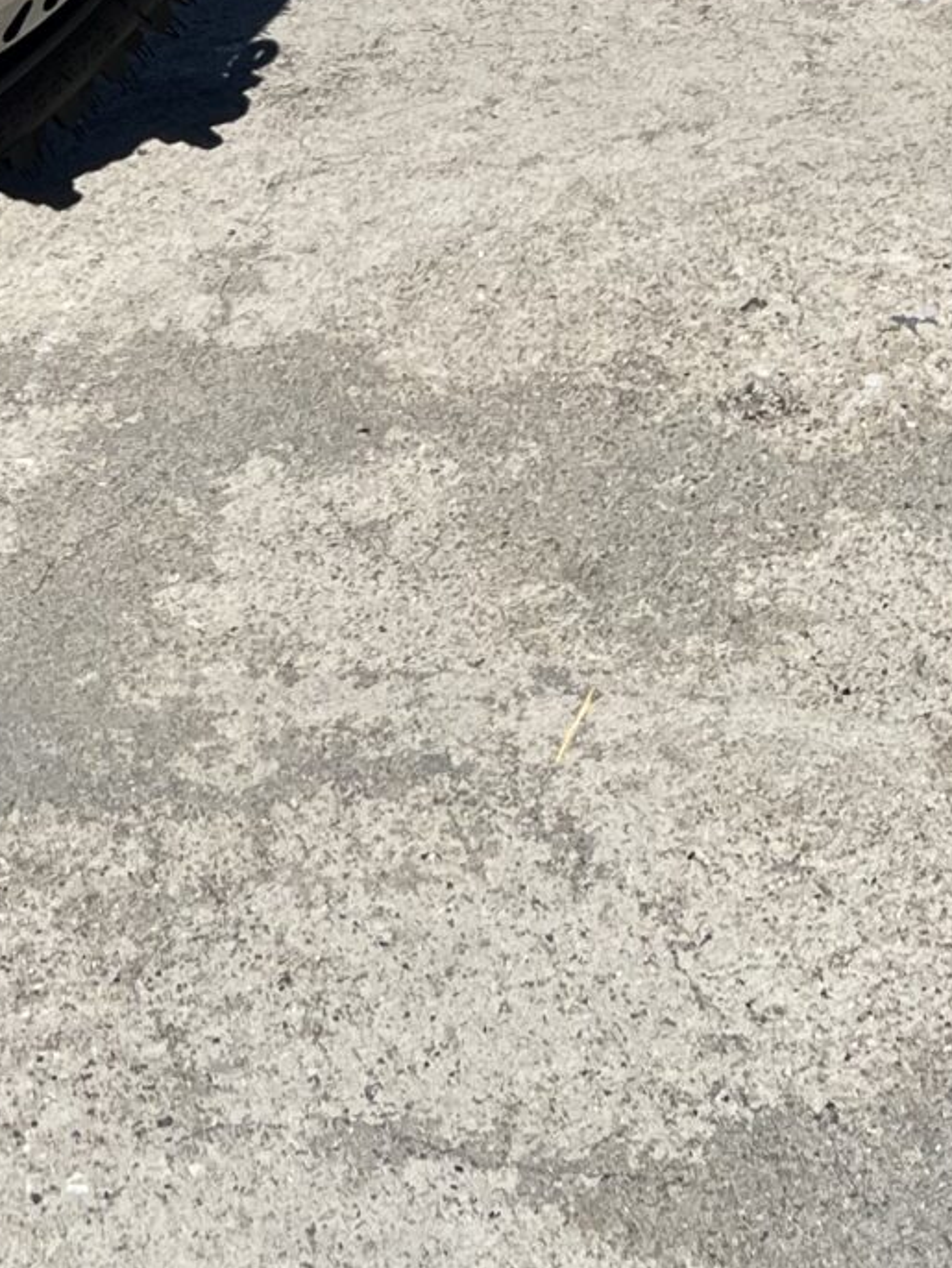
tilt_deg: -9.4
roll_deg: +0.6
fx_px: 3555
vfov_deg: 16.6
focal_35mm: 97
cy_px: -1061
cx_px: 741
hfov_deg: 15.2
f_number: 1.5
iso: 50
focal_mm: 5.7
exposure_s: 1/6211
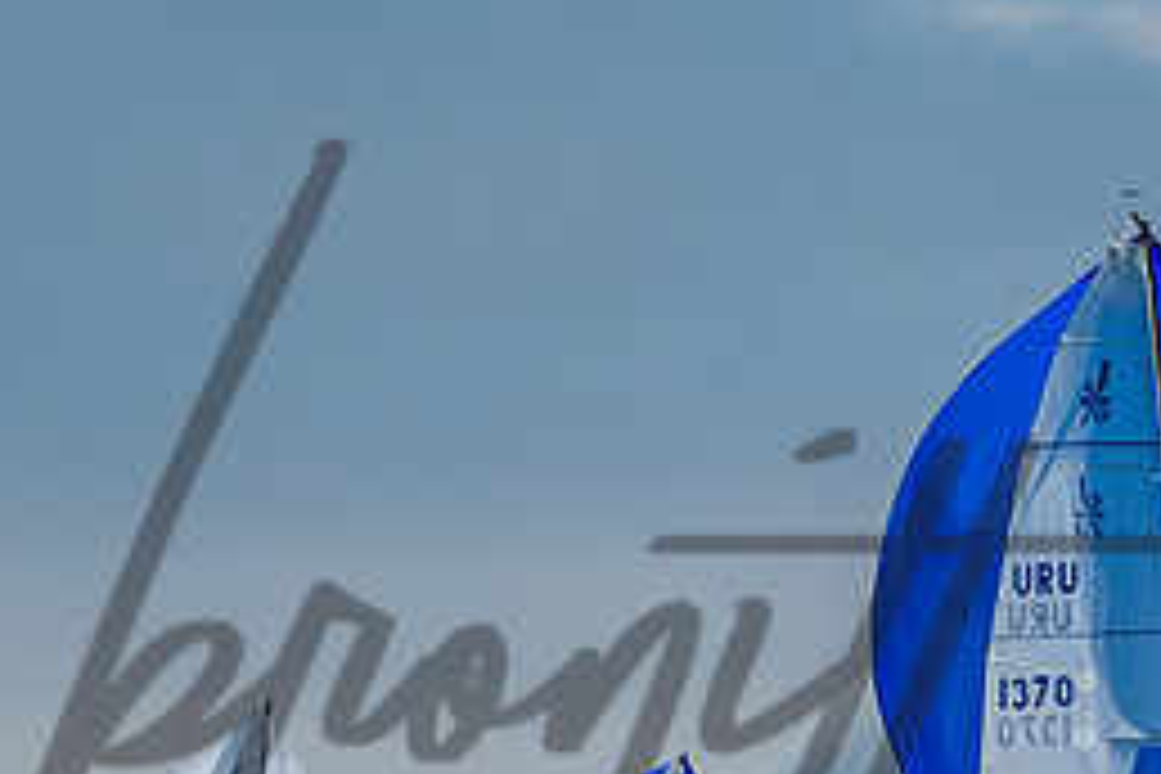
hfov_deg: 3.7
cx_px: 1431
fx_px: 17865
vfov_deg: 2.5
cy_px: 75
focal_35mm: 554
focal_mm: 120
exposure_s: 1/2500
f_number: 6.3
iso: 400
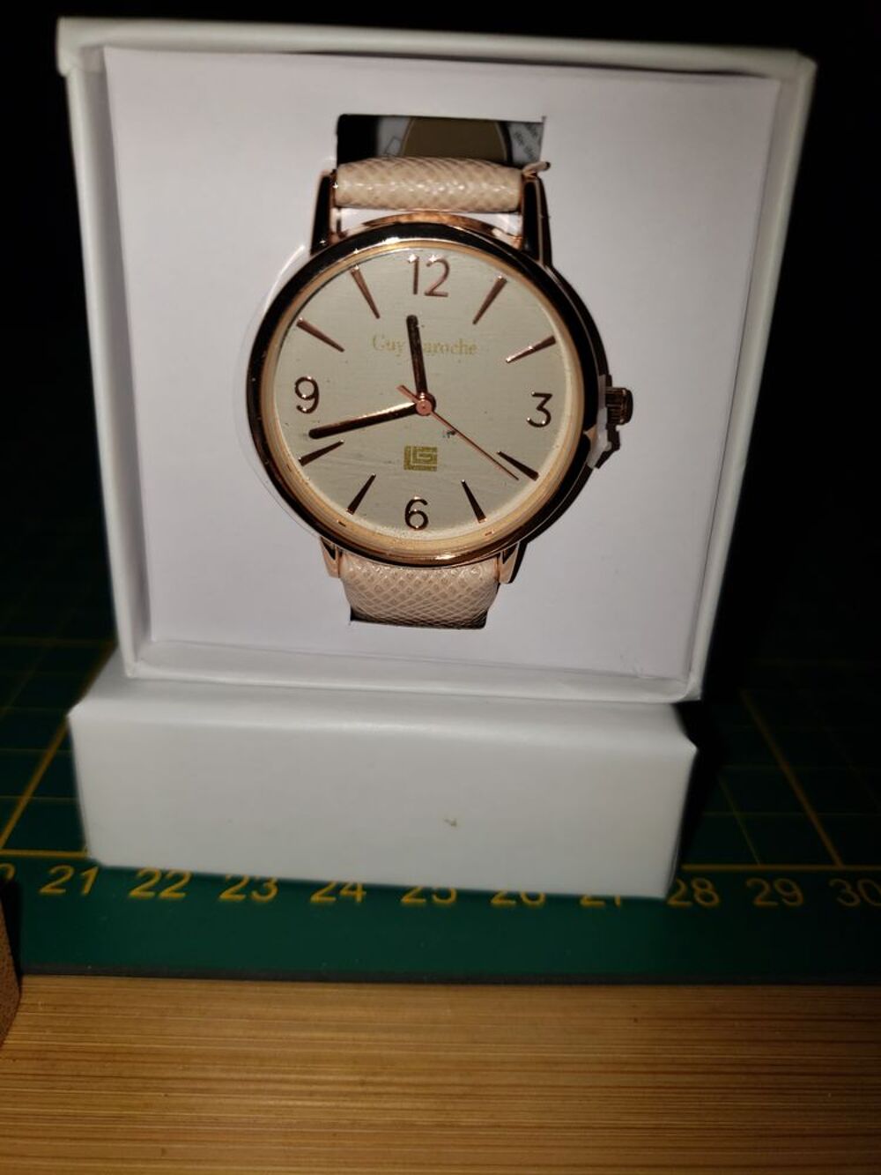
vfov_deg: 67.3
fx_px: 882
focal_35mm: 26
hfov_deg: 53.1
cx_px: 440
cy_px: 588
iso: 50
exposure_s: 1/2283
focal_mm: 4.3
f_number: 1.5
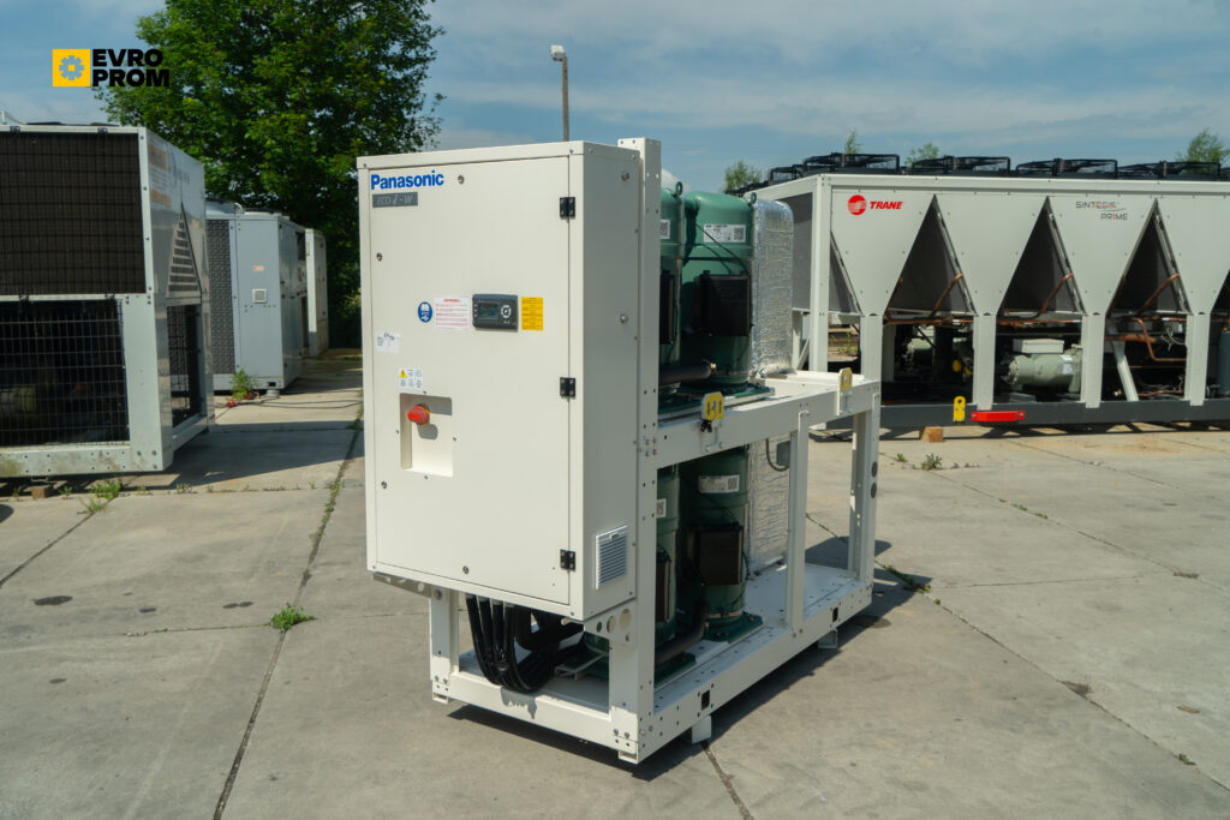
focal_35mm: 30
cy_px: 410
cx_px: 615
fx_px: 1025
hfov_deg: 61.9
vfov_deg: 43.6
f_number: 9
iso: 100
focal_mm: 30
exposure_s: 1/160
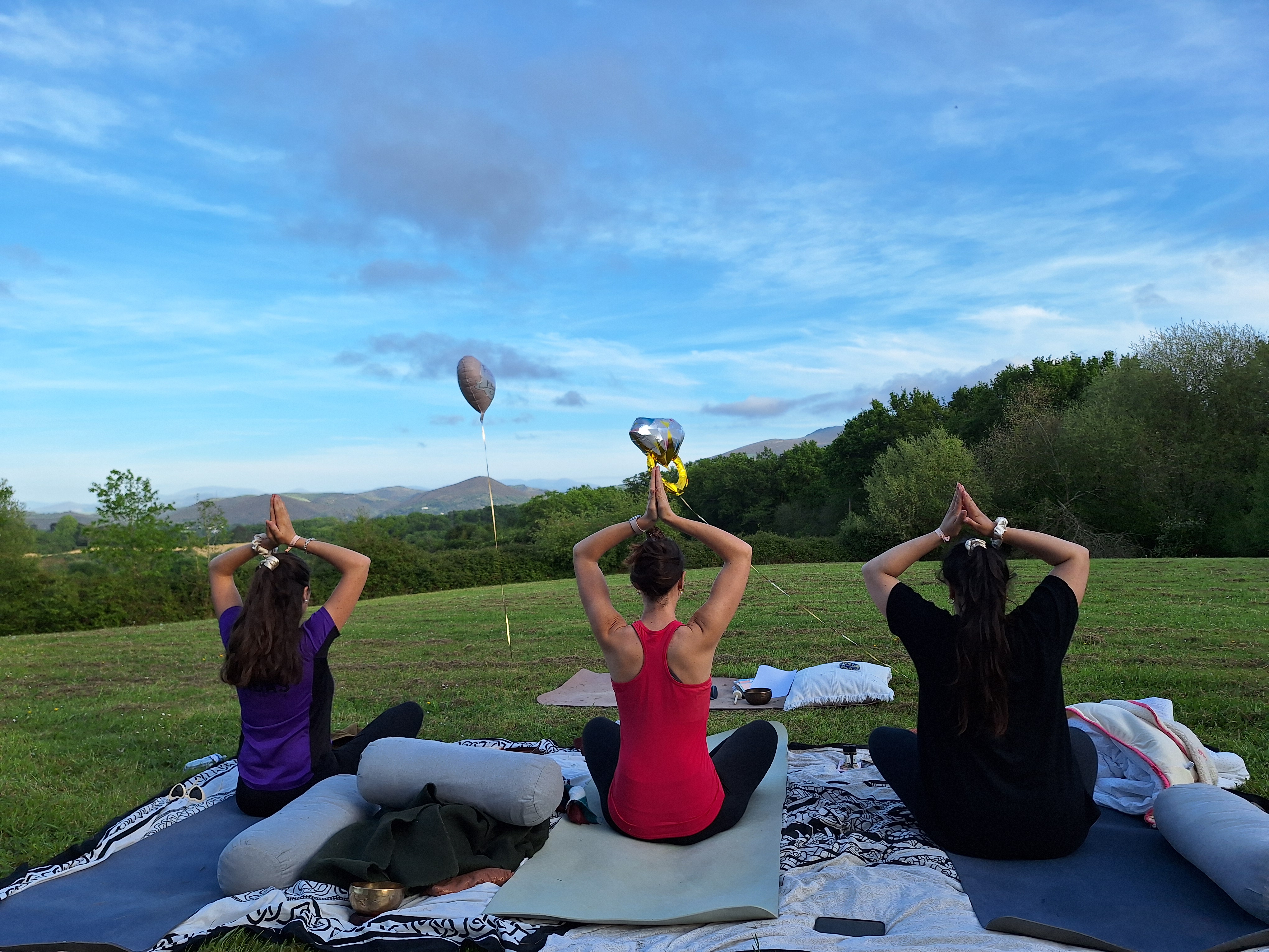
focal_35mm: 23
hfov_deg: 73.9
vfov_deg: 58.9
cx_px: 634
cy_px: 476
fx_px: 843
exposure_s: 1/1451
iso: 40
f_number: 1.8
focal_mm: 5.54
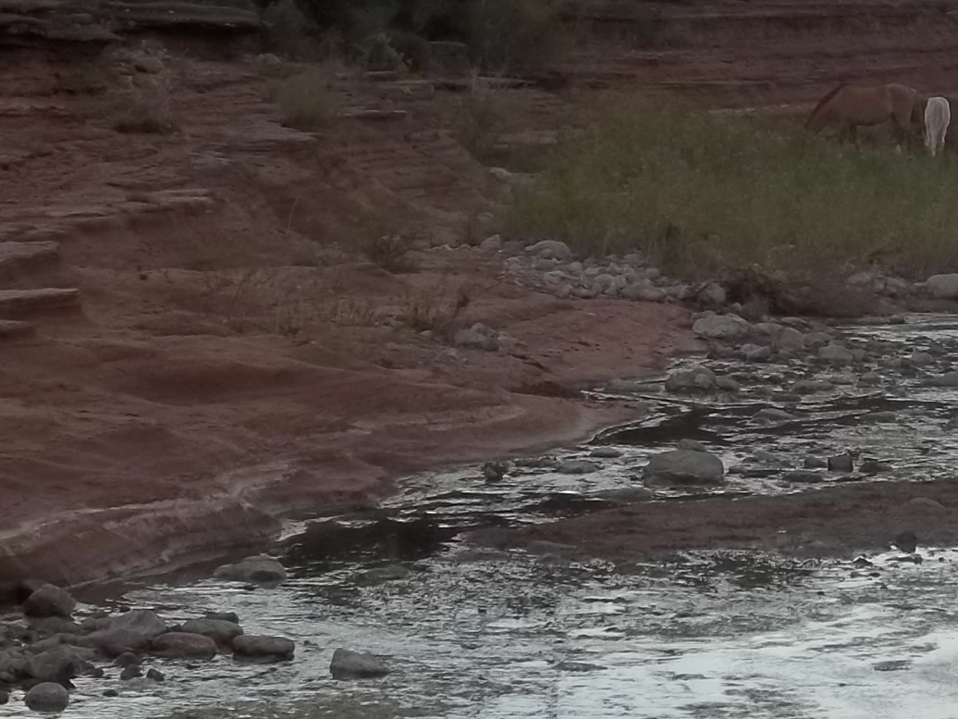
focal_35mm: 239
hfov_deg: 8.2
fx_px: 6614
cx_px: 1042
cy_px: 14
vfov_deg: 6.2
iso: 64
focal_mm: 15.4
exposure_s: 1/640
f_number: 4.5
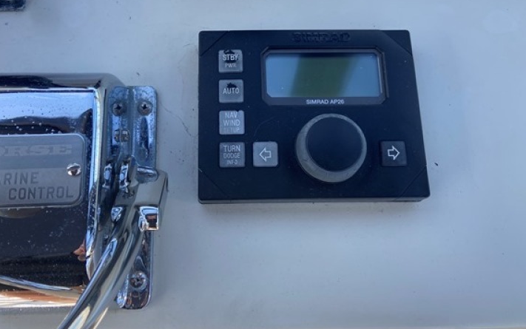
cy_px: 141
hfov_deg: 61.1
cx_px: 242
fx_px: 445
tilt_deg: -76.3
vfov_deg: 40.5
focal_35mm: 31
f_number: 1.8
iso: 32
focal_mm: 4.25
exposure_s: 1/394
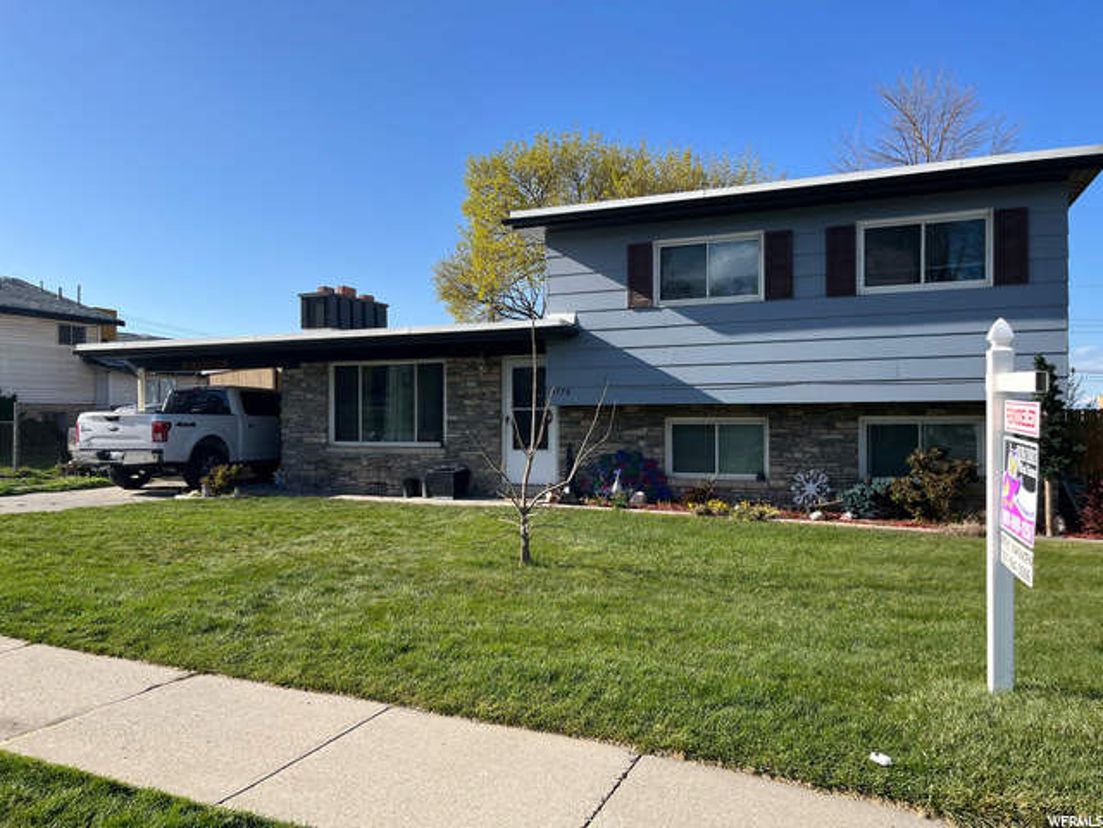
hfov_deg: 67.3
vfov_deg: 53.1
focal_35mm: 26
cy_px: 414
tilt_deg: -0.5
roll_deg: +0.7
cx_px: 552
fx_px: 828
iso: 50
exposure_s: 1/2309
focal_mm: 5.1
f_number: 1.6
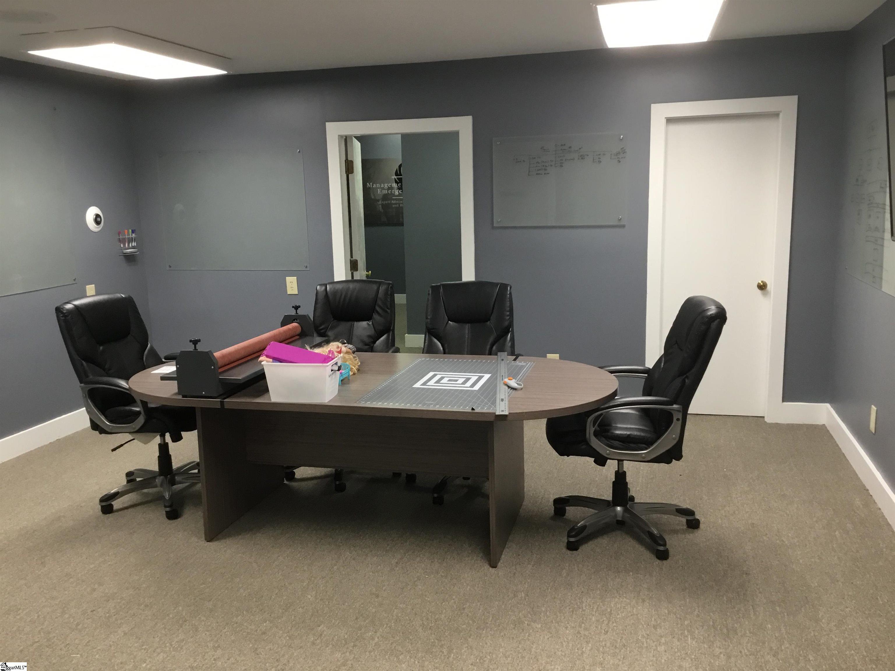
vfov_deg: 45.4
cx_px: 448
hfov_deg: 58.4
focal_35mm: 31
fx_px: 802
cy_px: 336
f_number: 2.4
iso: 80
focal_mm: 3.3
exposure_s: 1/30
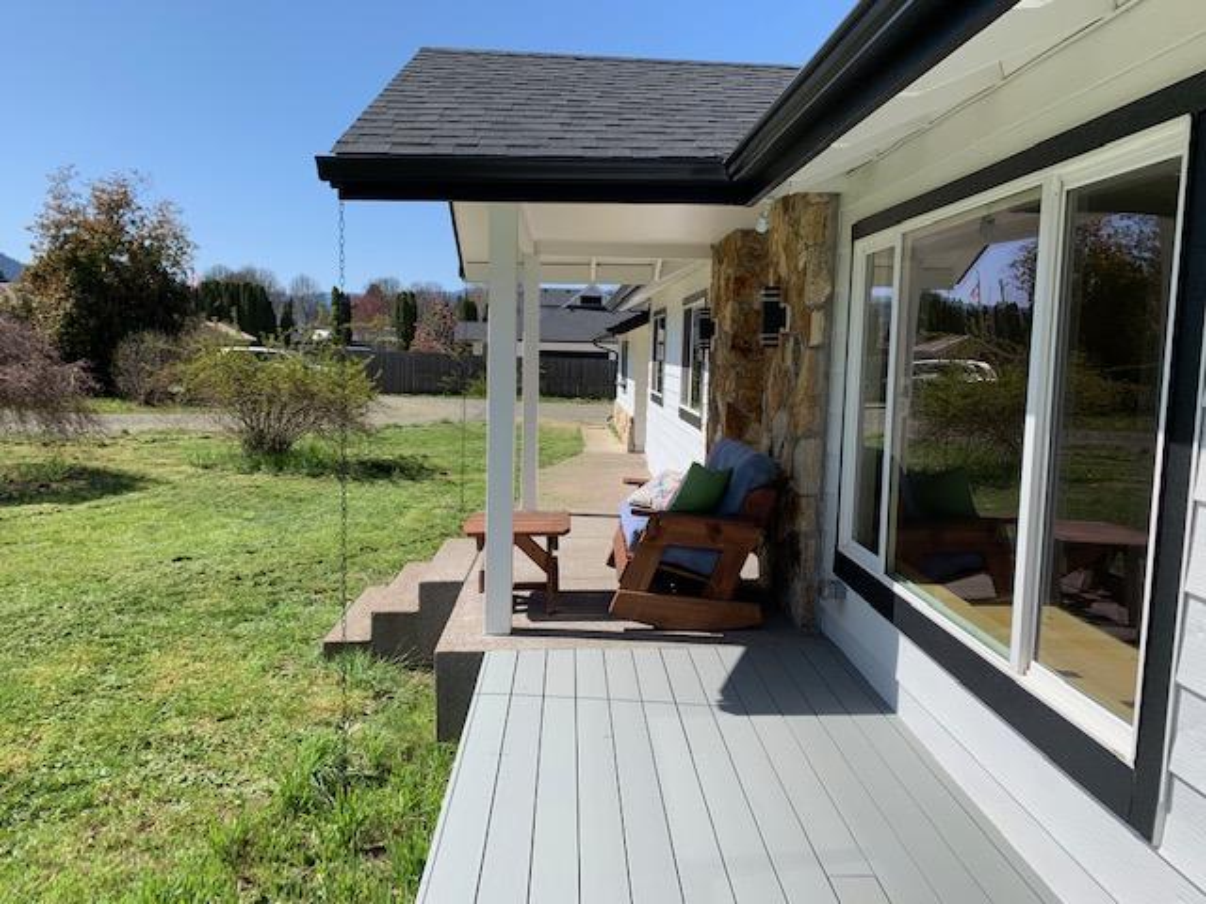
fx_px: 906
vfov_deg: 53.1
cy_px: 452
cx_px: 603
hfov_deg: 67.3
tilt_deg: -7.6
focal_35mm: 26
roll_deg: -0.8
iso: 25
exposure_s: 1/1992
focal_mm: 4.25
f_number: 1.8
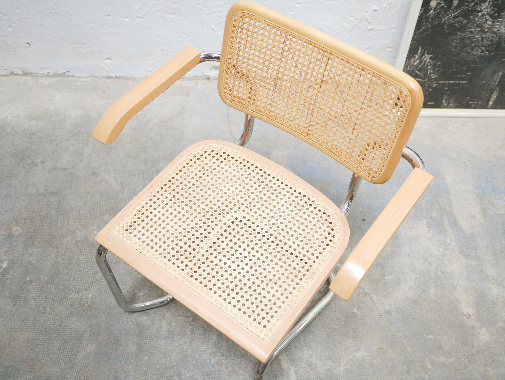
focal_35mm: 40
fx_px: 584
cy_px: 190
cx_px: 252
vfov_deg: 36.0
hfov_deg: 46.8
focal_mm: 20
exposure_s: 1/60
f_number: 1.7
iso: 1000
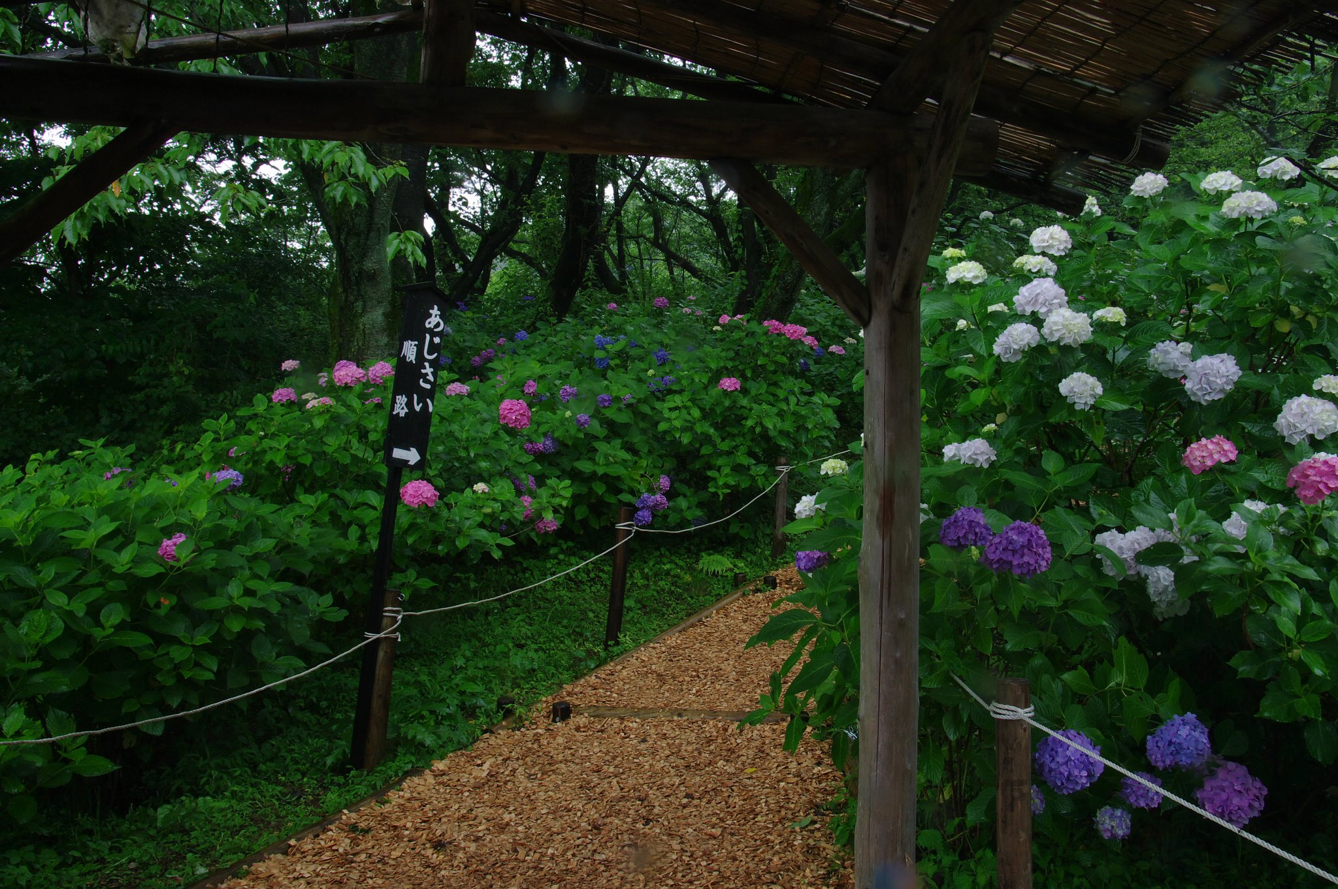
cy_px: 444
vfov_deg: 41.6
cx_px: 669
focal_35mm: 32
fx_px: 1170
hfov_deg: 59.5
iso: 200
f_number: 16
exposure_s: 1/2
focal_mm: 21
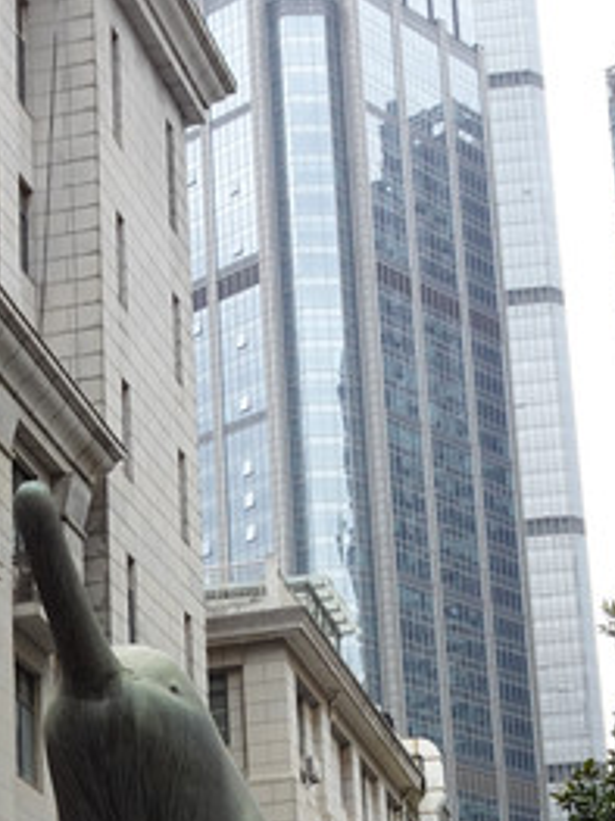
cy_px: 640
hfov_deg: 16.4
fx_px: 2134
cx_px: 309
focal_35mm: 90
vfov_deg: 21.5
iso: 80
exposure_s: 1/250
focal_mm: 6.26
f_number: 4
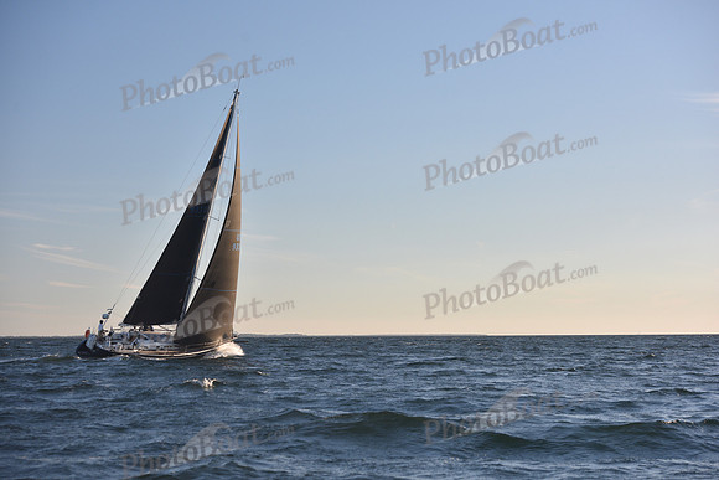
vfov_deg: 19.5
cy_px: 240
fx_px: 1398
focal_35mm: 70
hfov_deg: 28.8
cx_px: 360
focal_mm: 70
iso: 400
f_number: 5
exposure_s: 1/800
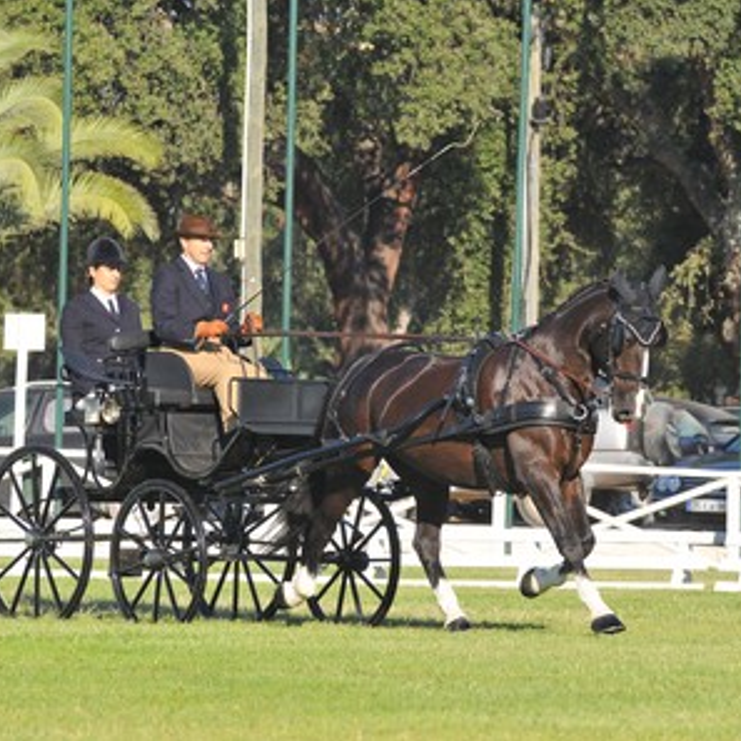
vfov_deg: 5.5
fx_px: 7717
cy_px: 370
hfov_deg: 5.5
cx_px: 384
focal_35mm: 319
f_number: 5.6
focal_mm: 165
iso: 400
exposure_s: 1/800
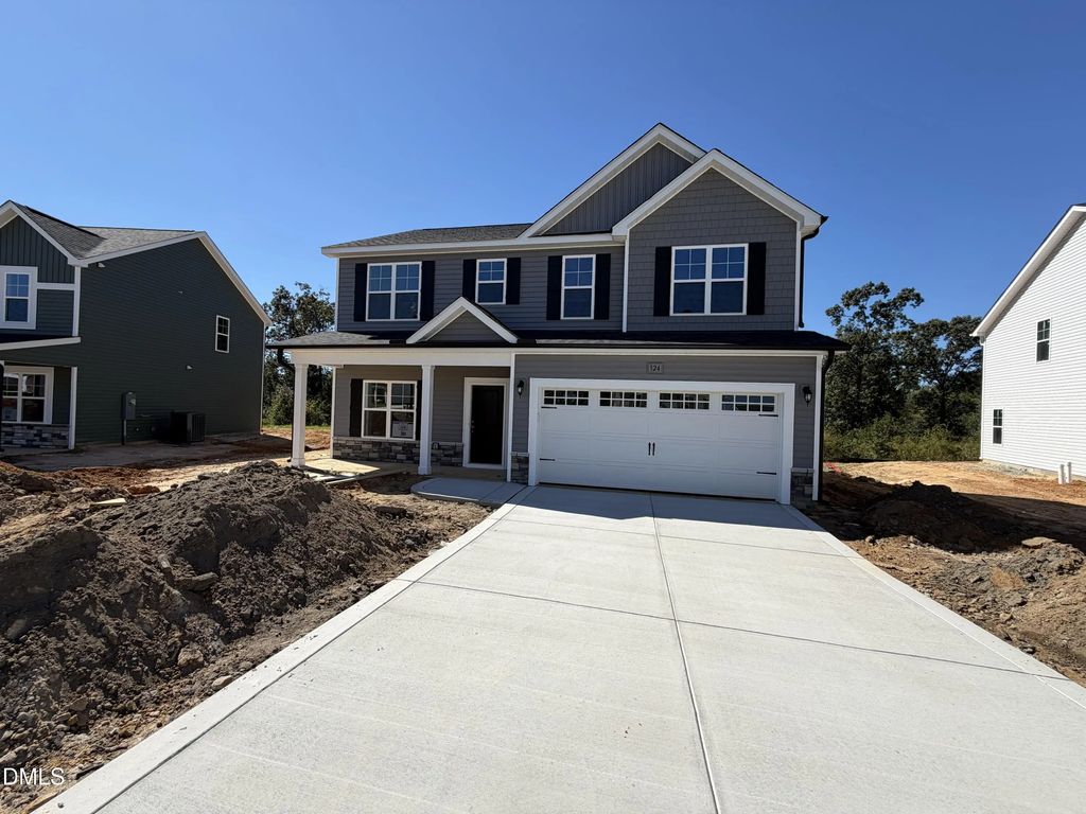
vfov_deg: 85.7
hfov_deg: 102.1
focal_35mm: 14
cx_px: 543
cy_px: 407
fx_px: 439
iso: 20
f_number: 2.2
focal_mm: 2.22
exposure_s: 1/1087
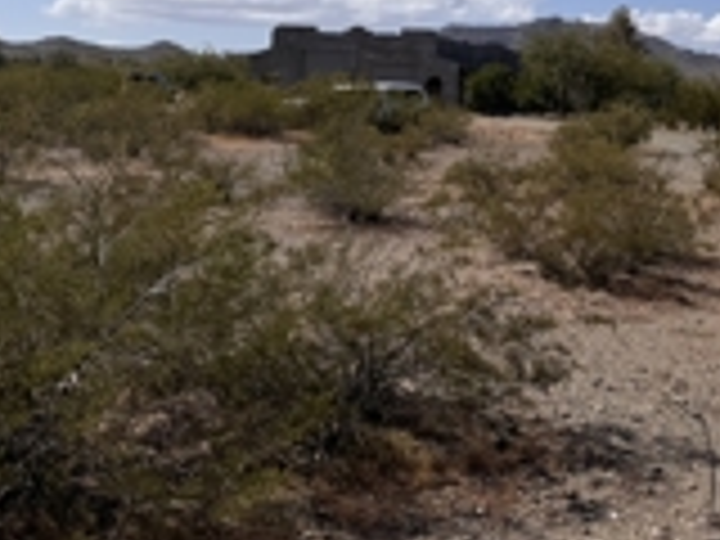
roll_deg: -2.9
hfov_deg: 30.7
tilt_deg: -0.4
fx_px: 1248
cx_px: 657
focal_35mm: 60
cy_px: 90
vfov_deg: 24.0
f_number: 1.78
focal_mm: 6.76
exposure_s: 1/7937
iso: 80
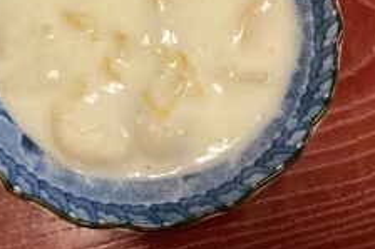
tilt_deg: -75.0
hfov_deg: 36.5
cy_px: 24
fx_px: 562
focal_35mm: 54
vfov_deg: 24.3
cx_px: 126
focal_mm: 3.3
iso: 200
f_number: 2.4
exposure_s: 1/60
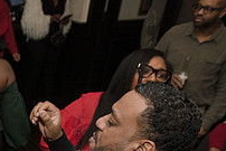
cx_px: -66
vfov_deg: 18.6
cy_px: 188
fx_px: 433
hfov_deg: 25.3
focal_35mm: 69
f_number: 4.5
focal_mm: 24
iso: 2000
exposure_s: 1/250
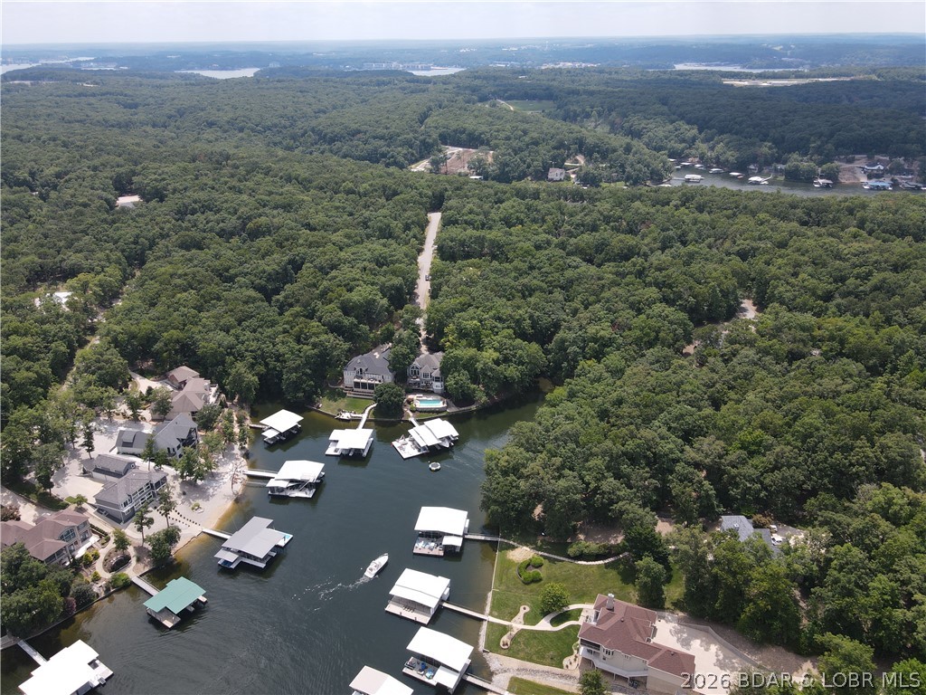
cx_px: 463
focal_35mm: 24
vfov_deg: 56.8
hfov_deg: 71.6
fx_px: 642
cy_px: 348
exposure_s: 1/640
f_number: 2.8
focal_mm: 4.5
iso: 100
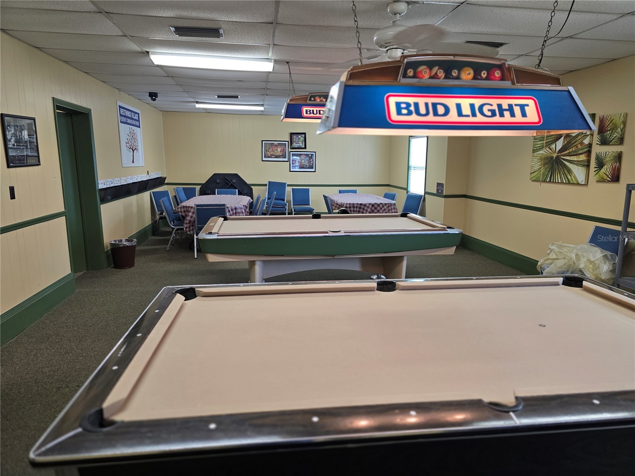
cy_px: 238
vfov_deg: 58.9
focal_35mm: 23
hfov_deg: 73.9
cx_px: 318
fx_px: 422
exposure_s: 1/120
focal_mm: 6.3
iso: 125
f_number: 1.7
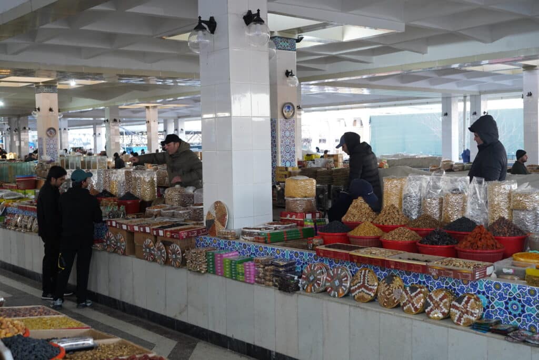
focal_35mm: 44
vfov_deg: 30.5
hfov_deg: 44.5
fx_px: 659
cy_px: 180
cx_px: 270
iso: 3200
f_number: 5.6
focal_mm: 44
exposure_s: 1/160
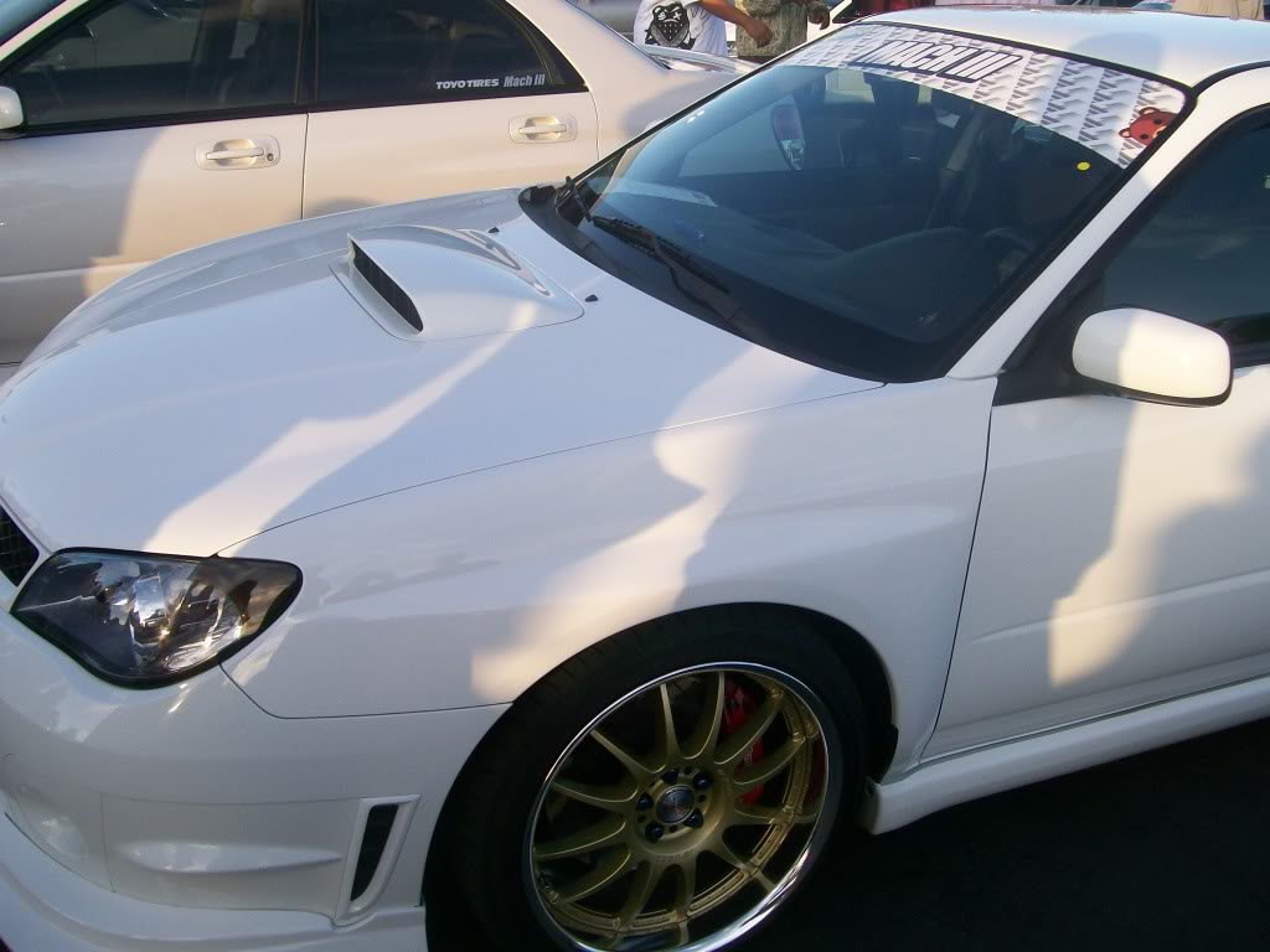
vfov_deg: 39.7
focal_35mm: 36
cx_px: 635
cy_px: 476
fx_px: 1321
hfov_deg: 51.4
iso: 80
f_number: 2.7
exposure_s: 1/374
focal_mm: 6
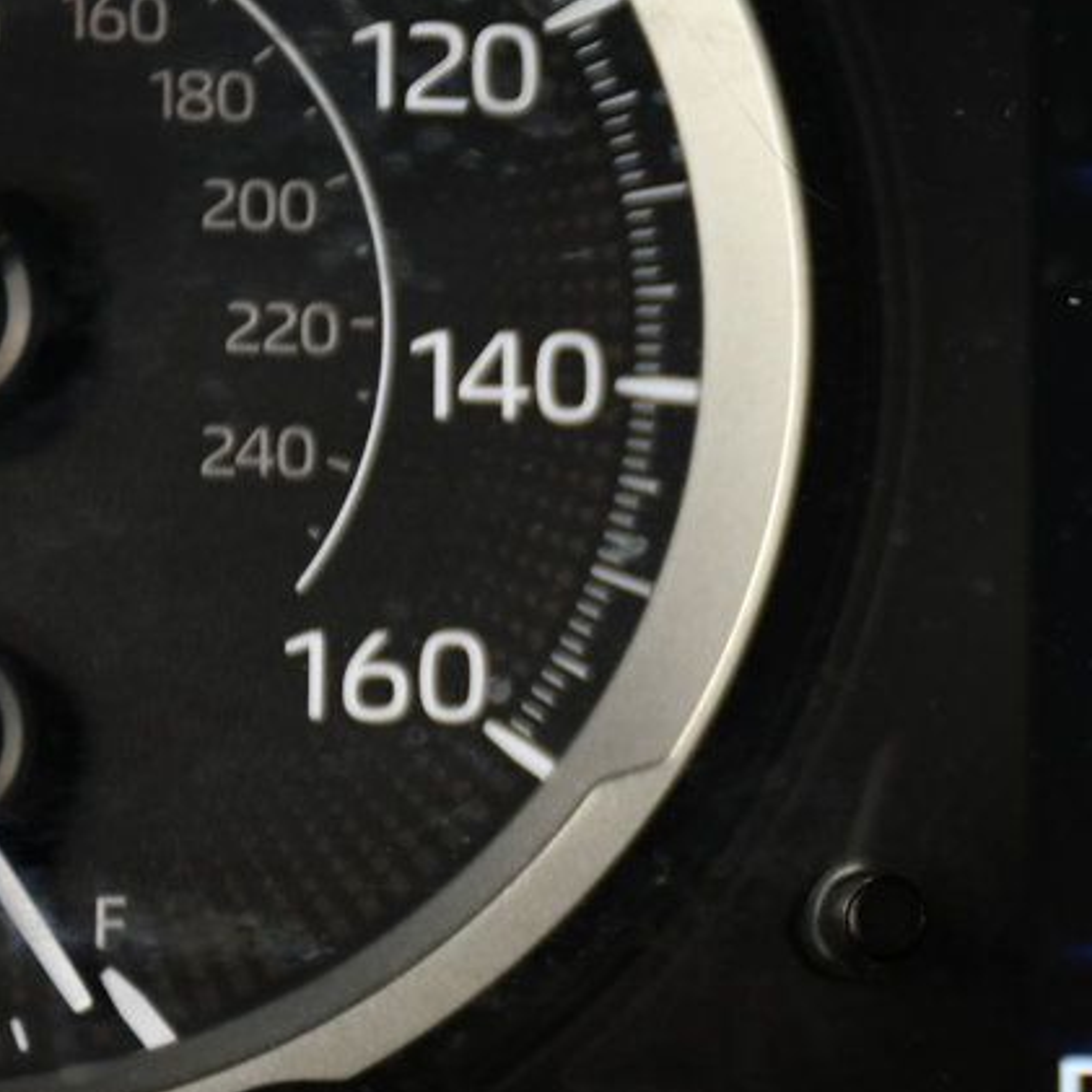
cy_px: 542
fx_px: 8851
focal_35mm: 248
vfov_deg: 7.1
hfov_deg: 7.0
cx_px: 1258
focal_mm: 80
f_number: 5.3
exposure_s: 1/30
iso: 400
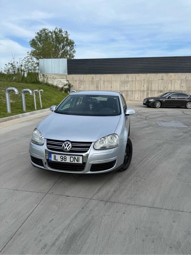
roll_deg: -0.6
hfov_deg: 56.8
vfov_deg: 71.6
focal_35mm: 24
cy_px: 128
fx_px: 177
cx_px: 96
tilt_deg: -11.4
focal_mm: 6.76
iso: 80
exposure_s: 1/3279
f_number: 1.78
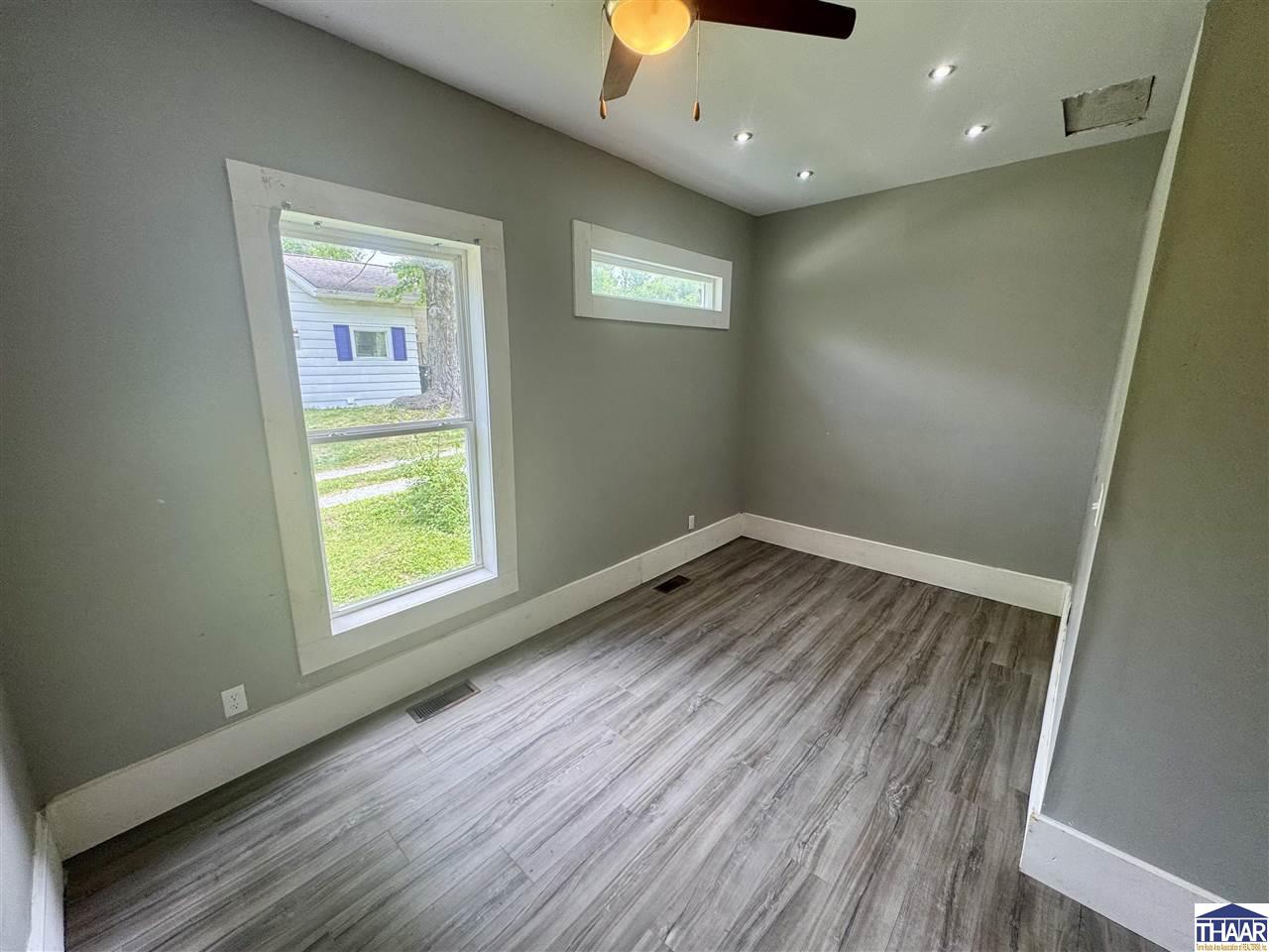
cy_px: 476
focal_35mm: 14
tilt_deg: -13.1
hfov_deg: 102.1
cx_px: 634
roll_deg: -0.9
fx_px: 513
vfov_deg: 85.7
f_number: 2.2
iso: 100
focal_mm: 2.22
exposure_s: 1/120
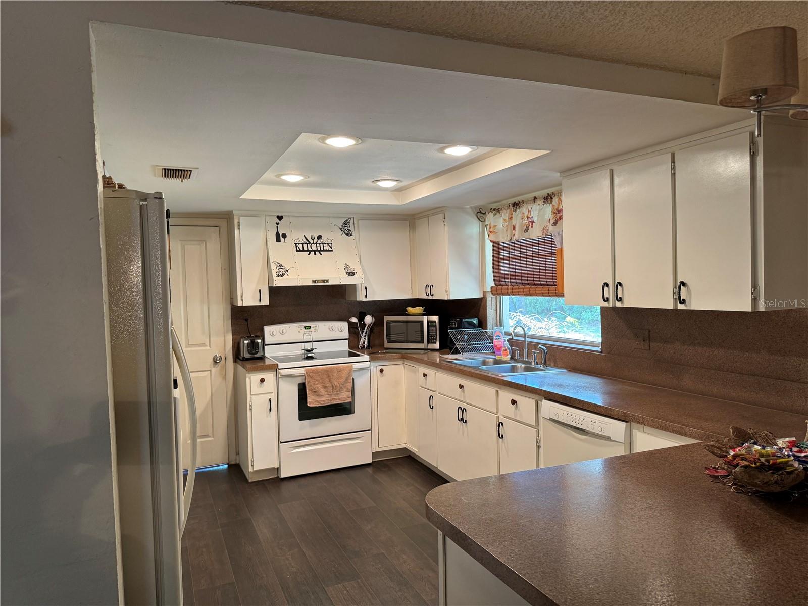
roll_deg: +3.9
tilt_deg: -2.6
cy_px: 303
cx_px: 404
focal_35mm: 24
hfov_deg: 71.6
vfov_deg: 56.8
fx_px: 560
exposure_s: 1/60
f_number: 1.78
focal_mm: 6.76
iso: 160
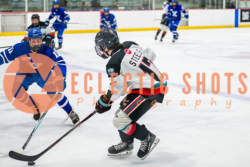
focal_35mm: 96
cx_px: 166
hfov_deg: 21.1
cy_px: 63
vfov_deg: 14.2
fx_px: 670
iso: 1600
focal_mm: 70
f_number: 3.2
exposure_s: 1/800
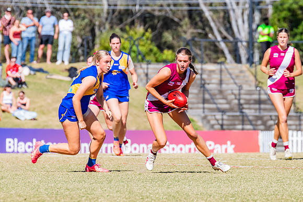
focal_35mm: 600
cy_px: 103
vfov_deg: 2.3
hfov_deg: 3.4
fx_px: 5053
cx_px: 195
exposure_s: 1/1600
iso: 800
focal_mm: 380
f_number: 10
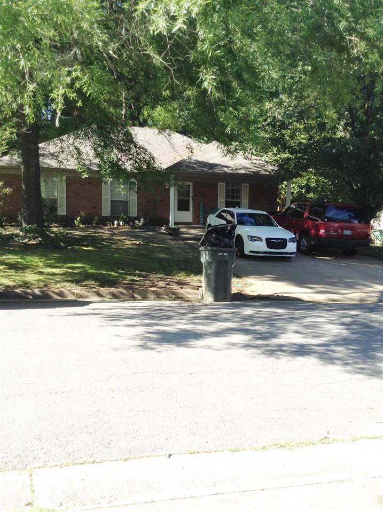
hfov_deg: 42.9
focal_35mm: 33
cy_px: 256
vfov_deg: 55.4
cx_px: 192
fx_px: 488
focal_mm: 3.3
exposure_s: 1/218
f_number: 2.4
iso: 25
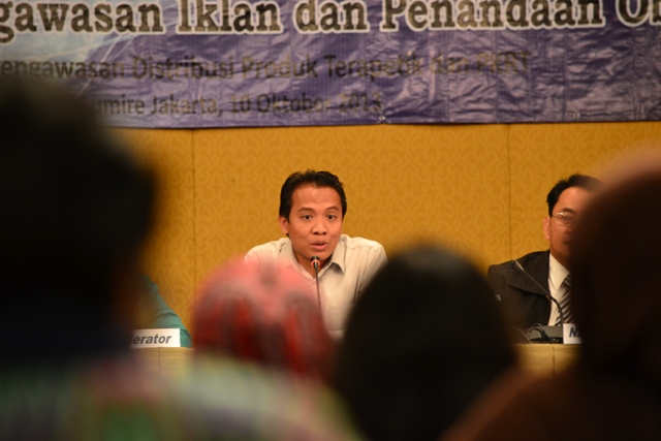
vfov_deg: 4.4
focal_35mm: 315
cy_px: 220
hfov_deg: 6.5
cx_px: 330
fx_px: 5785
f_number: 5.3
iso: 800
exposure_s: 1/10
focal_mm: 210
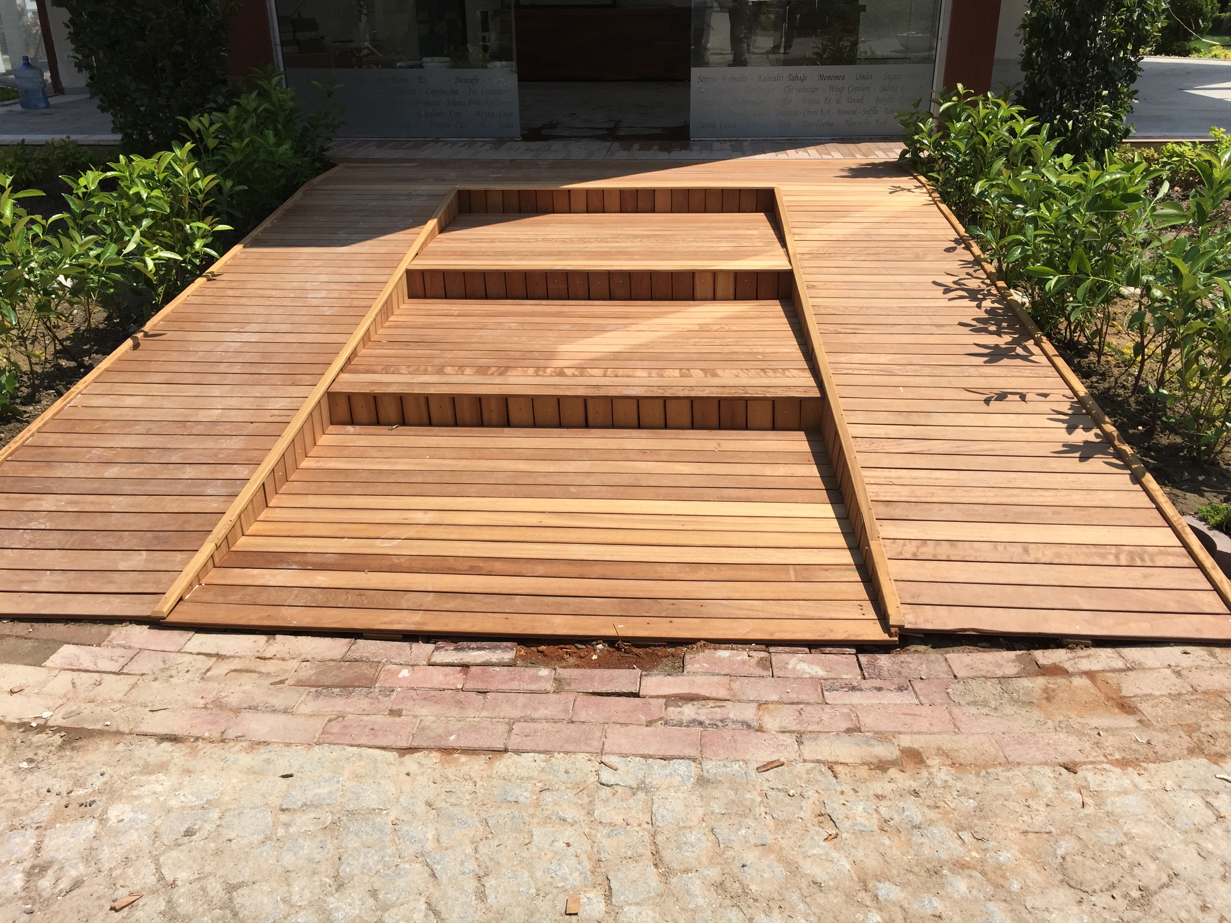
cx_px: 616
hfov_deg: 61.7
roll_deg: -0.8
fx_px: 1031
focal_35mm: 29
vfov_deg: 48.2
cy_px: 462
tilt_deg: -23.6
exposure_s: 1/2198
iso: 32
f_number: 2.2
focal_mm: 4.15
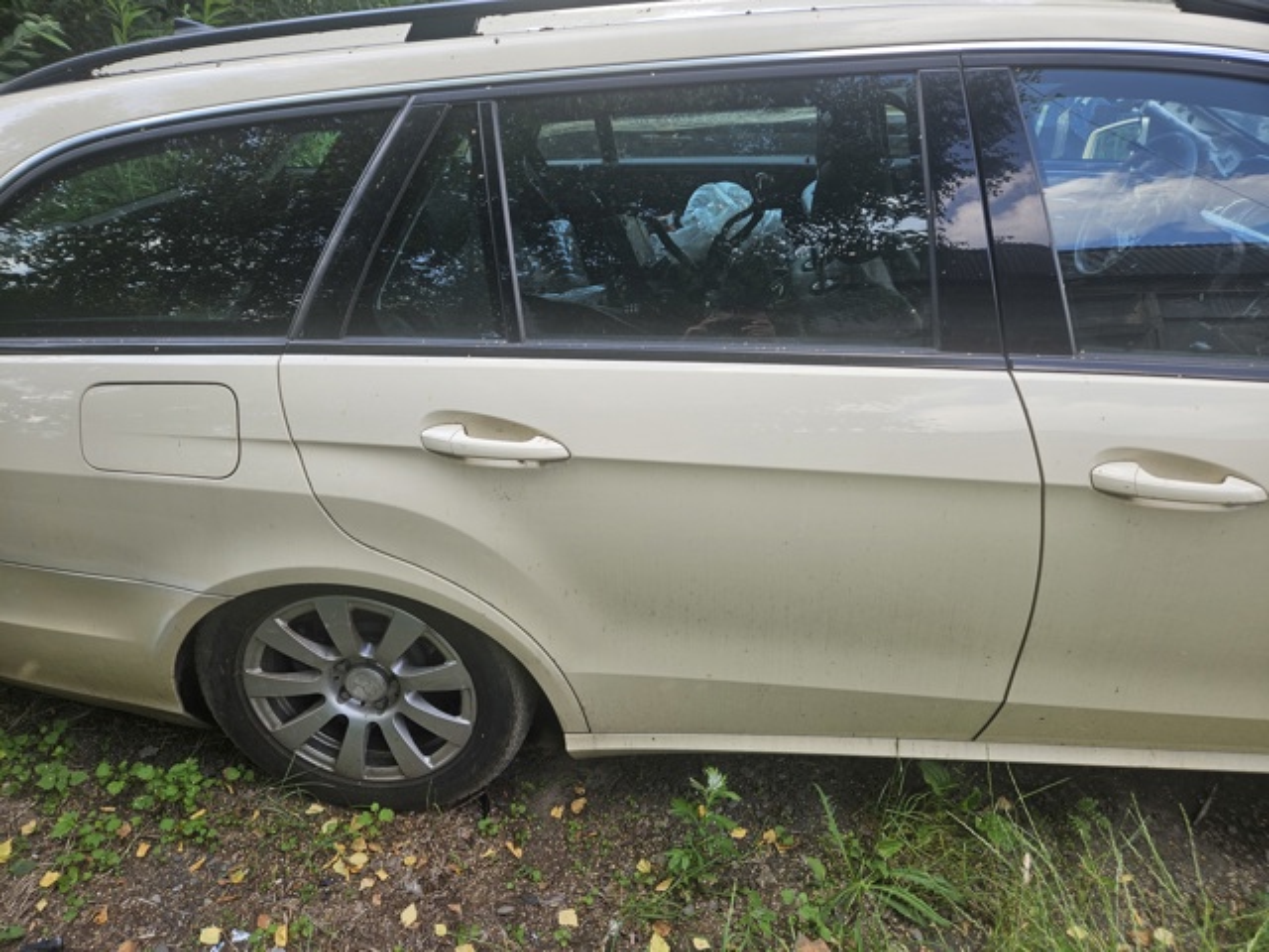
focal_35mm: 23
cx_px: 634
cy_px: 476
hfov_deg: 73.9
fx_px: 843
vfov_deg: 58.9
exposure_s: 1/197
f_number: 1.8
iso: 25
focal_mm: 5.4
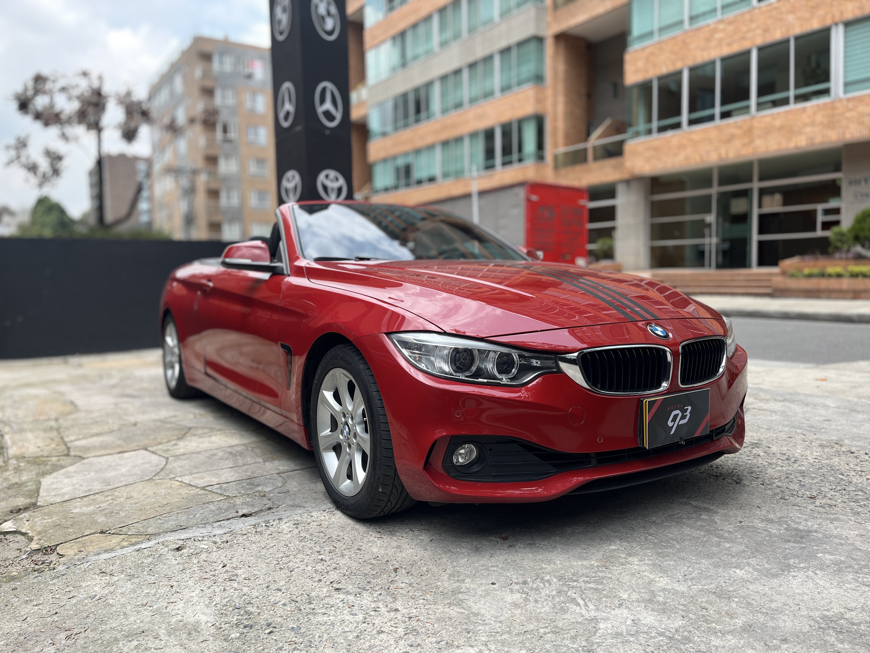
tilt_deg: -5.2
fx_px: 653
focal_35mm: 26
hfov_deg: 67.3
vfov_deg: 53.1
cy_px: 326
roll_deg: +0.9
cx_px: 435
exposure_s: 1/621
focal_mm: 5.1
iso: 50
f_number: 1.6
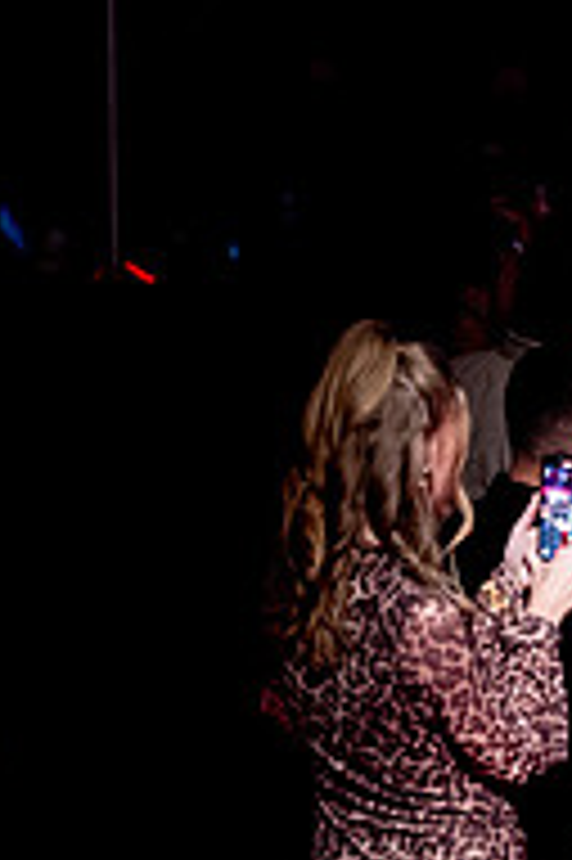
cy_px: 615
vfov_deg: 7.5
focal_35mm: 274
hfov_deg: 5.0
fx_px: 6542
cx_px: 788
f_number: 2.8
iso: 2500
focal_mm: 90
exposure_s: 1/640
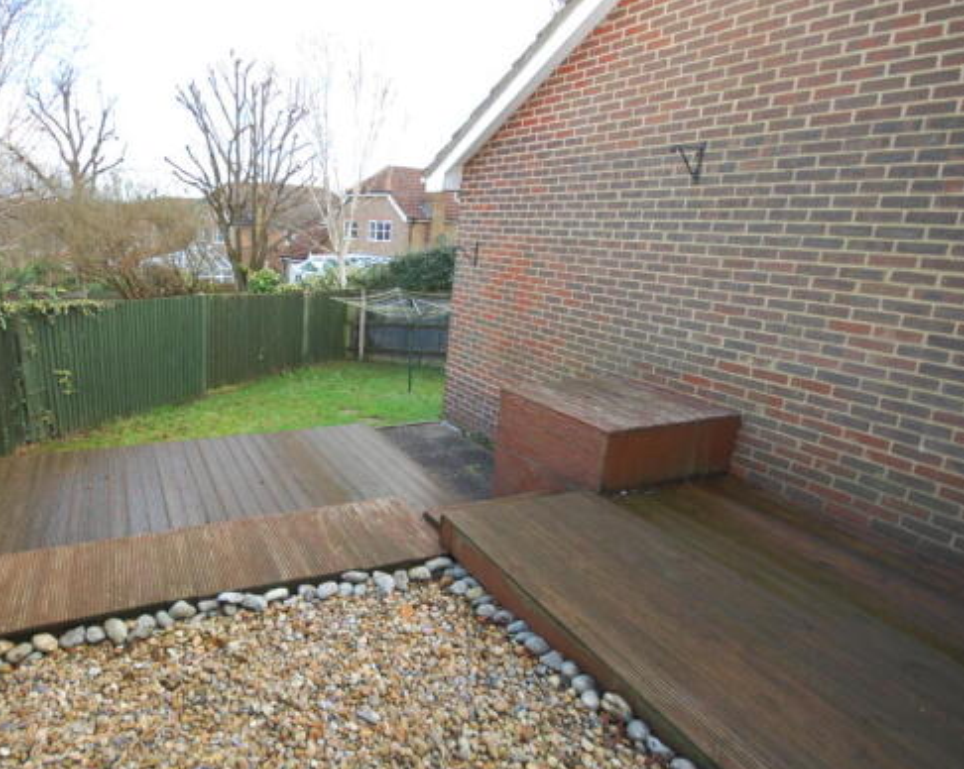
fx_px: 542
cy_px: 383
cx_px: 327
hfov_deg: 80.8
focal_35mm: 19
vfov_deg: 70.8
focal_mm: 10
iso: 400
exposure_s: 1/100
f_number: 5
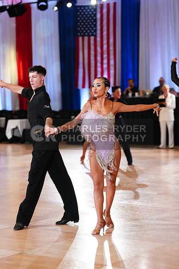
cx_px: 90
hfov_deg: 14.7
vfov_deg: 21.9
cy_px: 134
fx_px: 693
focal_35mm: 93
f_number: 2.8
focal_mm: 93
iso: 1600
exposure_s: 1/400
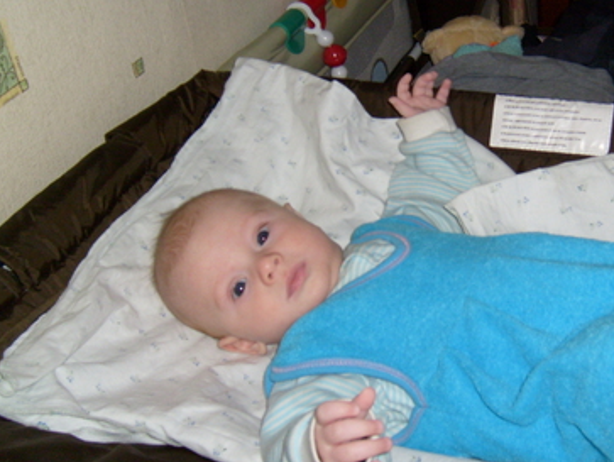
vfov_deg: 27.5
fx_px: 941
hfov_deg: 35.8
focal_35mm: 53
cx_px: 401
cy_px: 184
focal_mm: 5.8
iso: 100
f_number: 2.8
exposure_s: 1/45
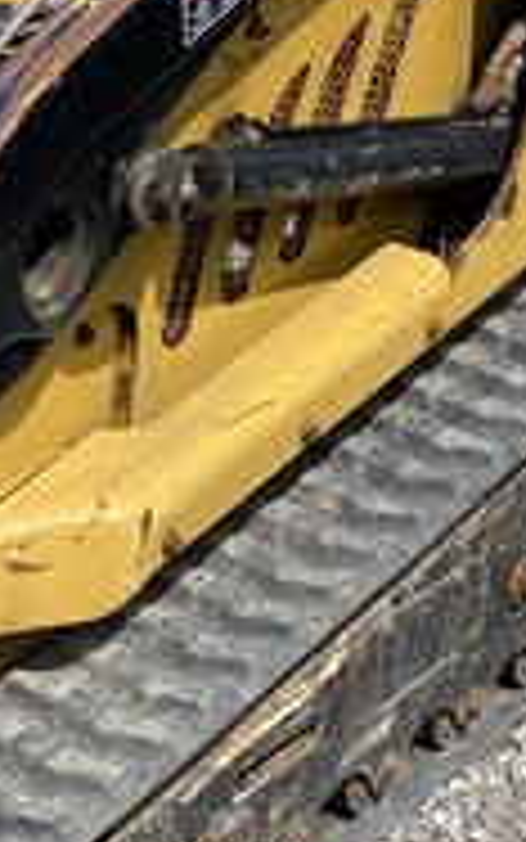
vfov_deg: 17.7
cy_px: 455
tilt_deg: -22.0
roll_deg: +2.2
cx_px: -378
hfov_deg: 10.5
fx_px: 2704
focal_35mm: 118
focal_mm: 4.25
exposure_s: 1/1996
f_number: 1.8
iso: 32
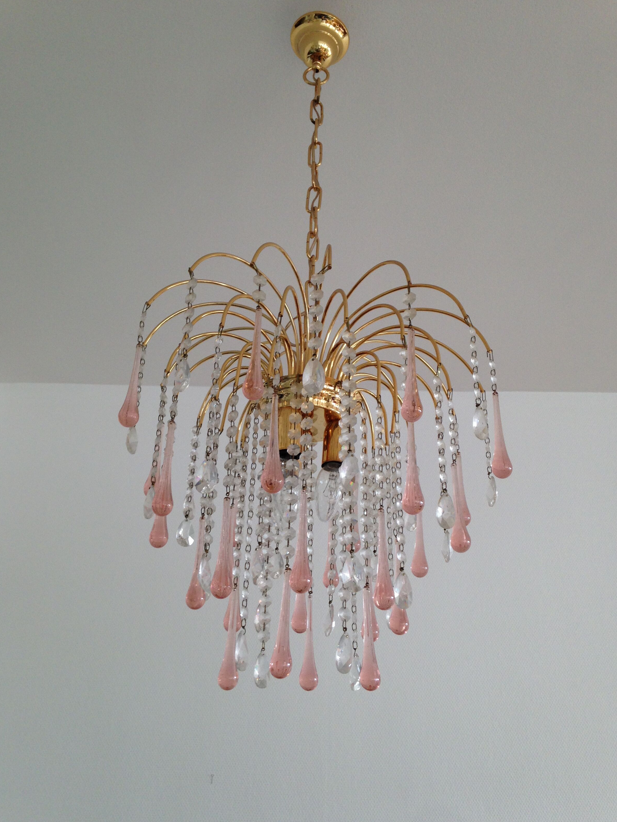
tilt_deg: +26.9
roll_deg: -1.4
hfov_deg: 41.8
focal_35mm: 34
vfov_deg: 54.0
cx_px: 308
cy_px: 421
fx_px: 808
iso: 64
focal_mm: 4.12
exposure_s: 1/60
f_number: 2.4
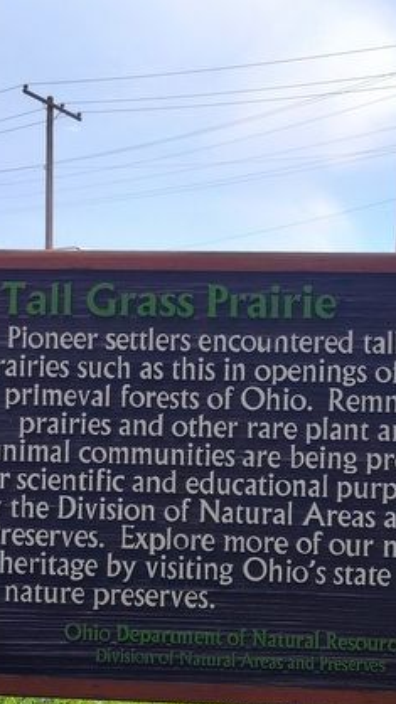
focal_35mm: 48
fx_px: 896
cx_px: 194
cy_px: 461
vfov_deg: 42.4
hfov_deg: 24.9
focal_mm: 5.56
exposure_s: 1/873
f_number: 1.8
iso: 100
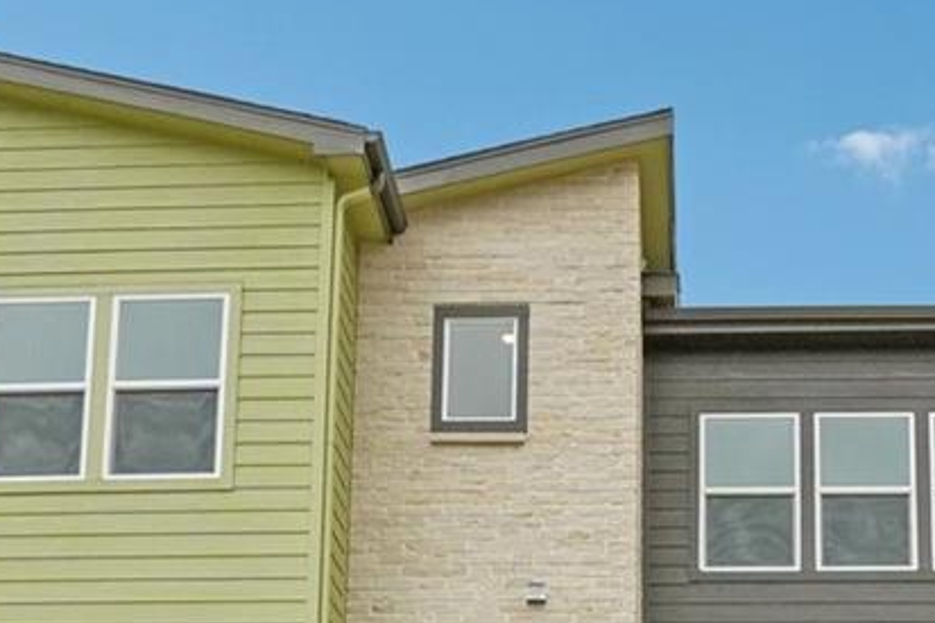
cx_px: 659
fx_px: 1660
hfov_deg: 31.1
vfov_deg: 18.2
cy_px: 1004
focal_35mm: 64
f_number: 8
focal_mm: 11
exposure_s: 1/640
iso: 400
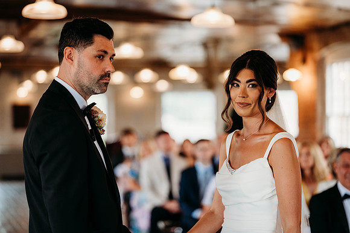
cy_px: 116
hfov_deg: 23.9
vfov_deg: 16.1
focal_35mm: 85
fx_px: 826
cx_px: 175
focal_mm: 85
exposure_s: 1/200
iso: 560
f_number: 1.8
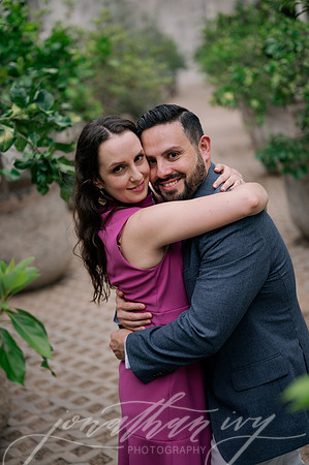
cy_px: 232
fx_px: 645
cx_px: 154
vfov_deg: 39.6
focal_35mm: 50
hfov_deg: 26.9
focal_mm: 50
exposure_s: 1/320
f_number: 2
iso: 80
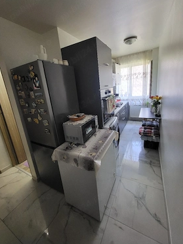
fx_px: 99
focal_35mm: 14
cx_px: 94
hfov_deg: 85.7
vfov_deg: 101.9
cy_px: 114
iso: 250
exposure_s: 1/50.3
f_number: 2.2
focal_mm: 1.74
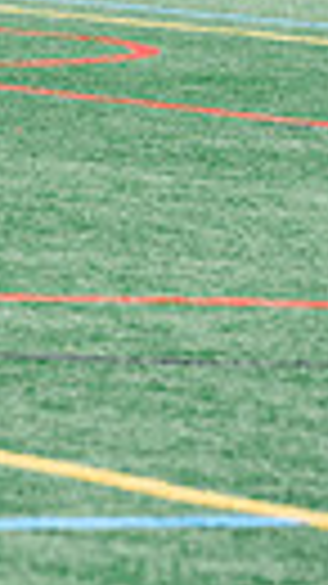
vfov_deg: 4.0
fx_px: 8407
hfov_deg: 2.2
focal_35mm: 543
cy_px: -209
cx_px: -867
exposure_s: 1/320
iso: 250
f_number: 4.5
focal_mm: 116
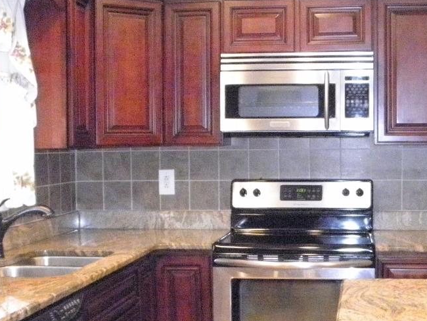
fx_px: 765
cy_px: 222
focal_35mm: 62
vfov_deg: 23.5
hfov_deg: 31.1
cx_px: 255
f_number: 3.5
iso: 1600
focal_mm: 5
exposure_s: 1/30
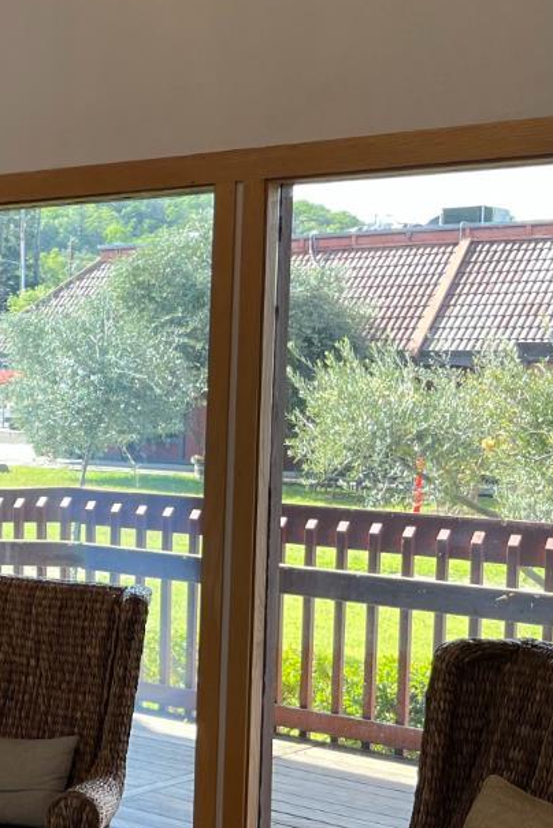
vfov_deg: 30.1
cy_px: 447
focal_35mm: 67
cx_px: -400
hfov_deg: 17.2
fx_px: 1542
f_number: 1.6
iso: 32
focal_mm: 5.1
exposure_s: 1/133
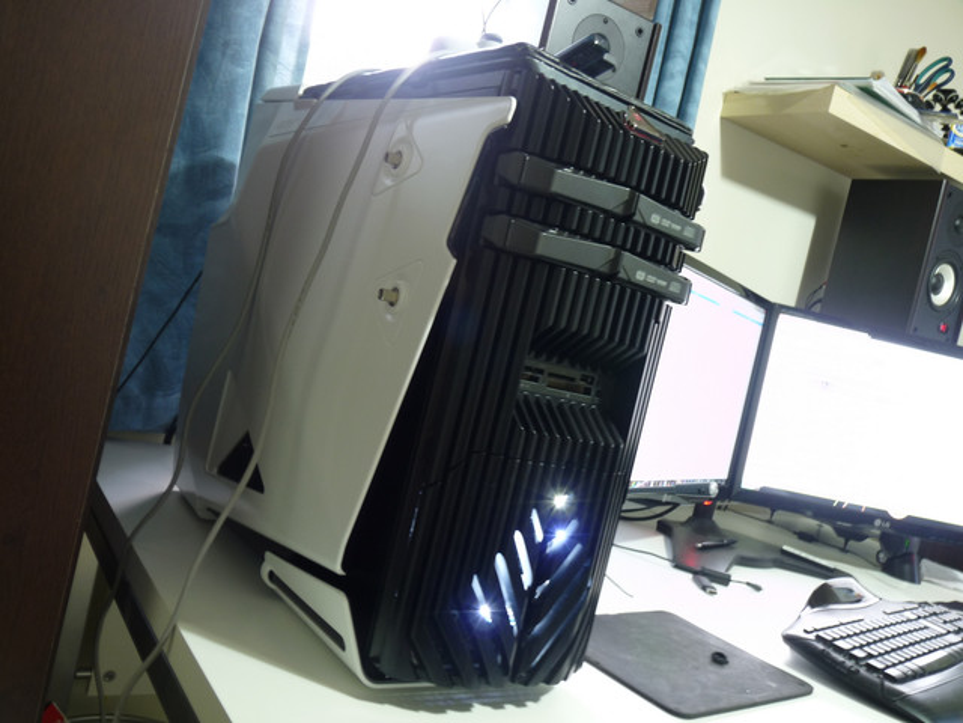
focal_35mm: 31
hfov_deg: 58.4
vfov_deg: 45.4
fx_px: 862
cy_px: 362
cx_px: 482
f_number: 3.2
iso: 100
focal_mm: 5.5
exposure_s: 1/1.6
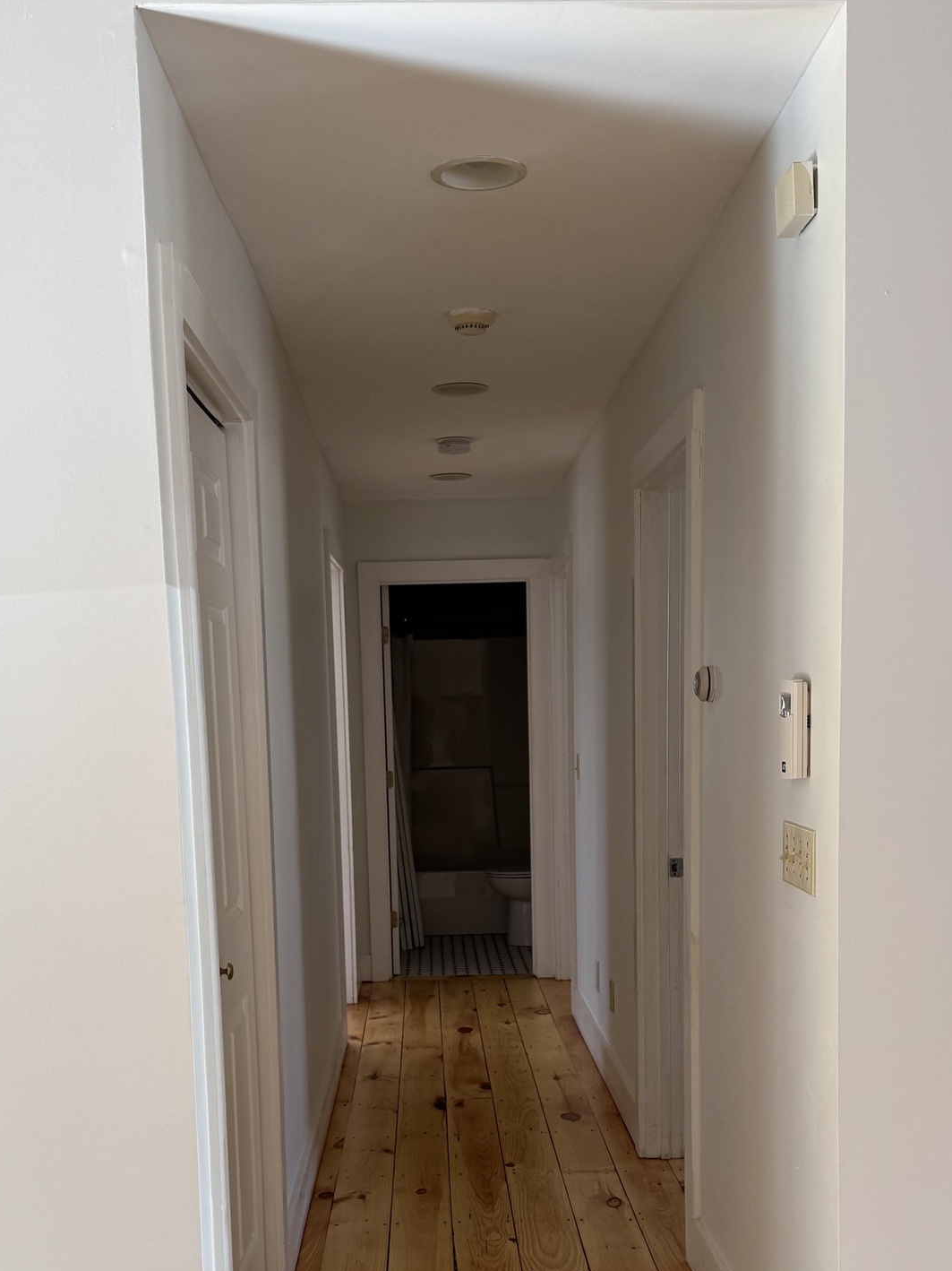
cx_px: 448
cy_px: 880
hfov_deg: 36.8
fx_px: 1431
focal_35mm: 39
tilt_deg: -6.5
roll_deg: +2.1
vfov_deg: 46.8
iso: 64
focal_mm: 6.76
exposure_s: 1/121
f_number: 1.78
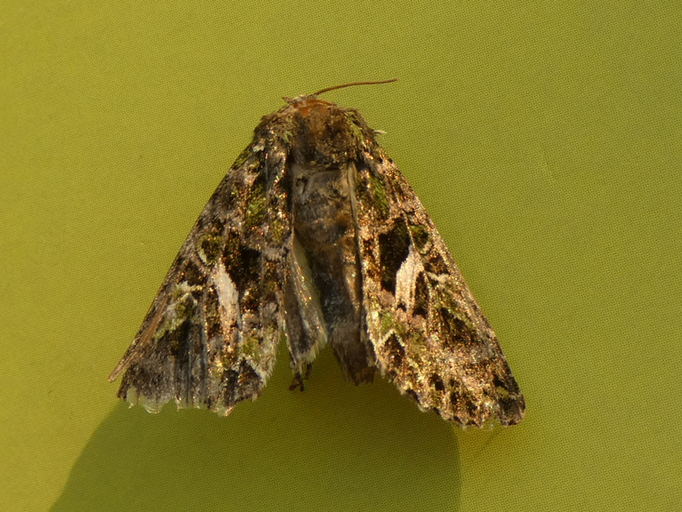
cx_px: 341
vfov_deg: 25.2
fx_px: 1143
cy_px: 256
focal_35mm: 58
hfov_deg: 33.2
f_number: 4.1
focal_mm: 10.4
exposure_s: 1/80
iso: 80
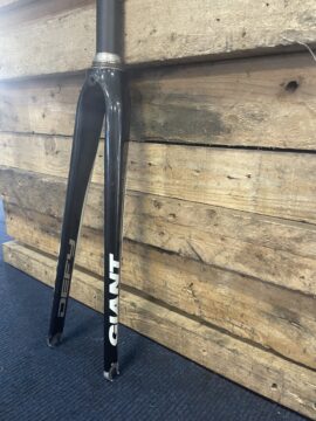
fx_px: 316
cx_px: 158
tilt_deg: -13.8
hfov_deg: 53.1
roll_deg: -2.2
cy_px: 210
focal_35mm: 26
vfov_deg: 67.3
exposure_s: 1/50
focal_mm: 4.2
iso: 320
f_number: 1.6
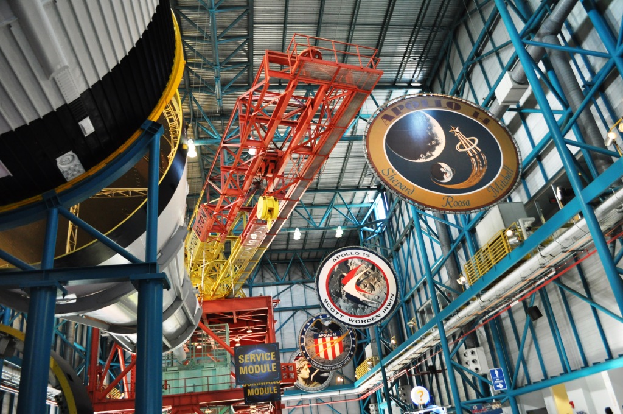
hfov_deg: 67.4
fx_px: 467
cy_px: 207
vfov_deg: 47.8
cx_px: 312
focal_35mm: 27
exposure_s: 1/30
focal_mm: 18
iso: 1100
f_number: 3.5
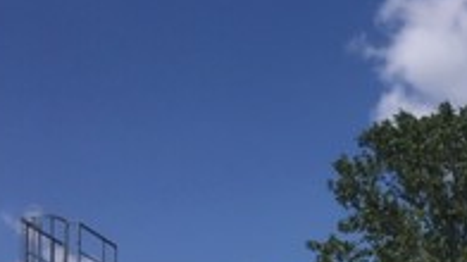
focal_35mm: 103
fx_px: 1275
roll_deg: +1.5
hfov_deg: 18.1
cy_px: 522
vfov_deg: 10.7
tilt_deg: +3.6
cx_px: 729
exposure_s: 1/3497
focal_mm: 4.15
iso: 25
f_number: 2.2
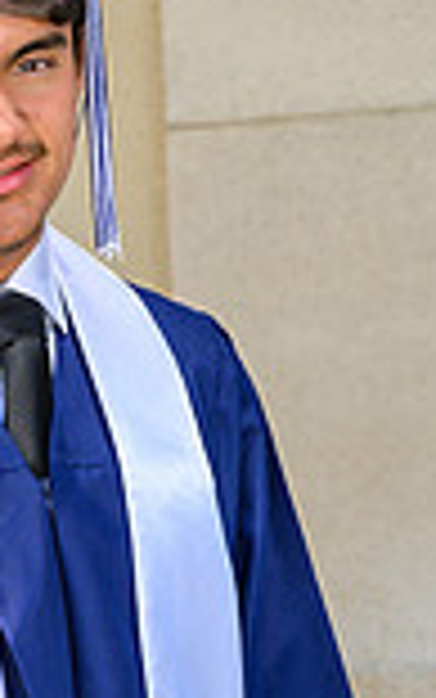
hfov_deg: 5.2
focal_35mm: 251
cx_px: -13
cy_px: 657
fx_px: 4768
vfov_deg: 8.3
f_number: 5.6
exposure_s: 1/200
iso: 100
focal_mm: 85
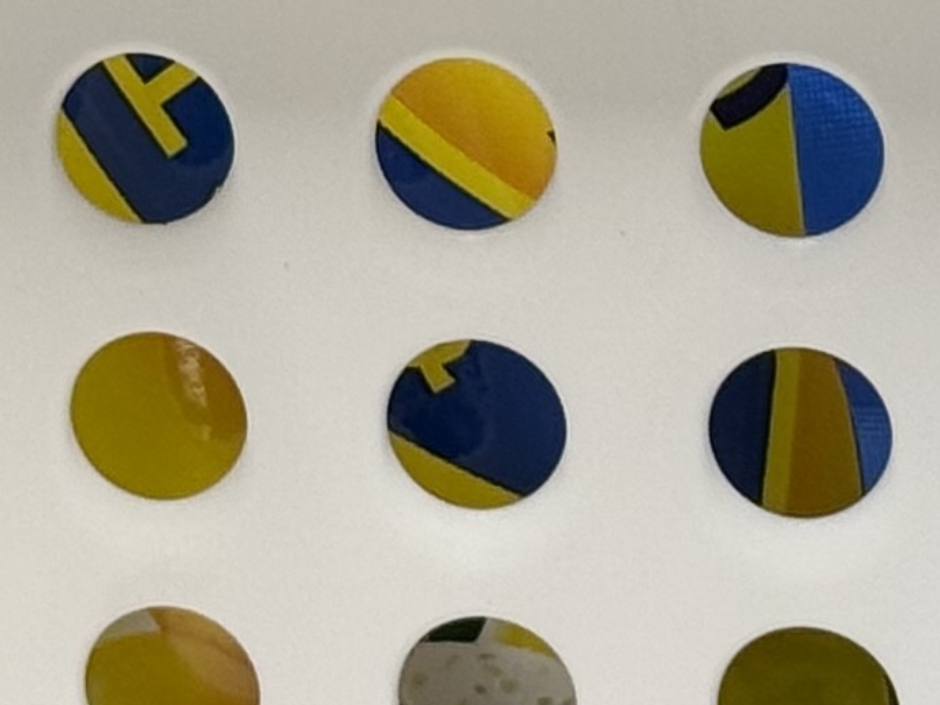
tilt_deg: -7.3
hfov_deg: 7.0
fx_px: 7632
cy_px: -529
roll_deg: +2.0
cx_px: 239
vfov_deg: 5.2
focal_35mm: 281
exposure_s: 1/120
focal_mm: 6.76
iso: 80
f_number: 1.78
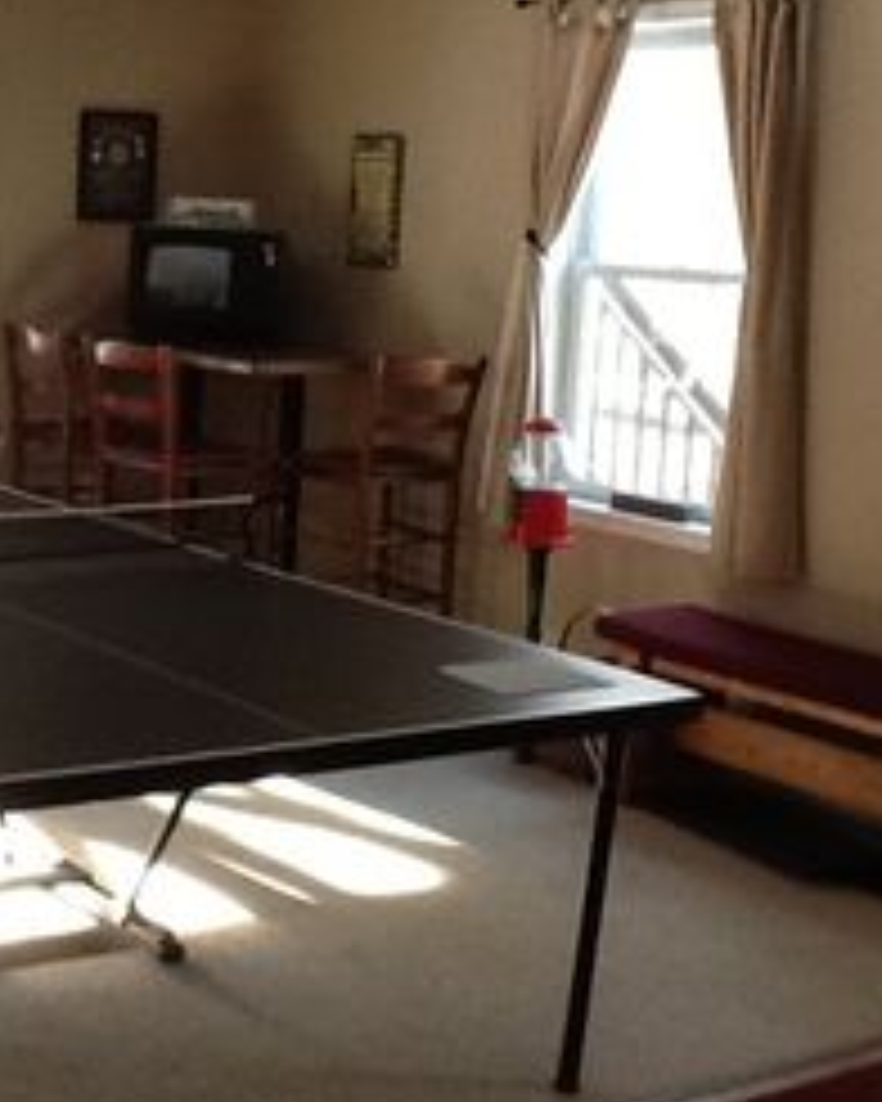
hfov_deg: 31.2
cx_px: 171
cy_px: 526
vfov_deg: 39.5
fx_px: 1534
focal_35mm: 47
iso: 200
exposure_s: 1/30
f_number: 2.4
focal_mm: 2.03
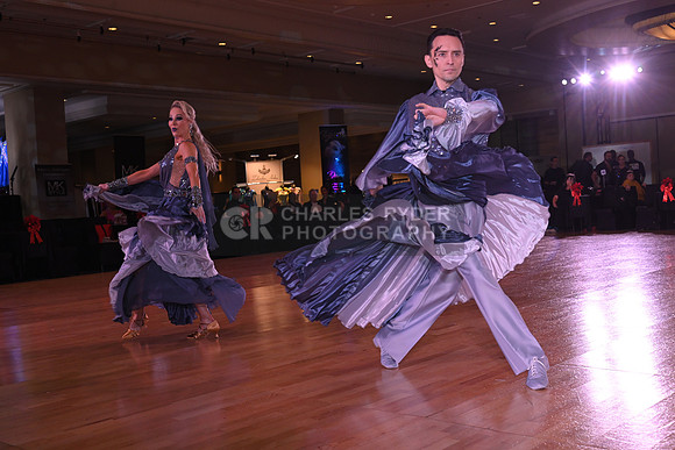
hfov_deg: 48.4
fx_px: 750
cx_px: 338
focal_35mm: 40
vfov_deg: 33.4
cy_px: 225
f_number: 6.3
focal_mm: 40
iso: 1250
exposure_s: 1/200
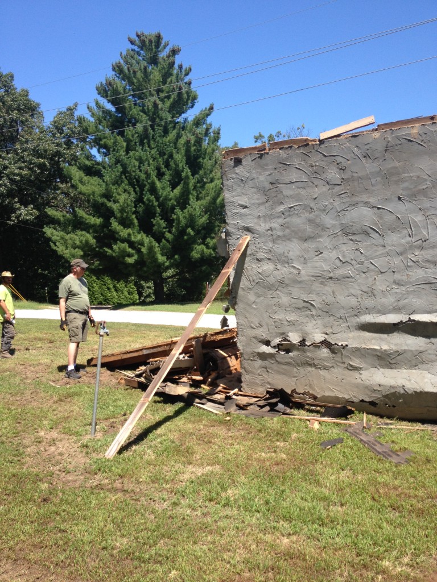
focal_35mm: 35
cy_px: 291
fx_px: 589
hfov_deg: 40.7
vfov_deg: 52.6
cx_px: 218
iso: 50
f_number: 2.4
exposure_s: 1/986
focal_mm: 4.28
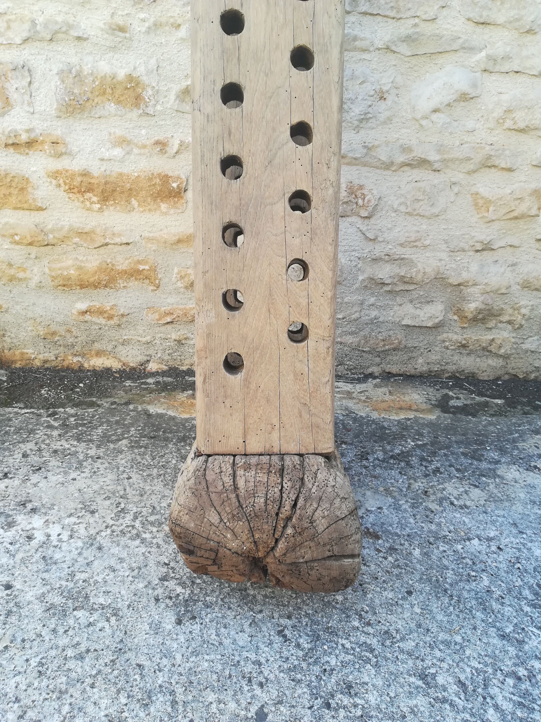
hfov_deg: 53.1
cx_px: 270
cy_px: 361
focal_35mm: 26
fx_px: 542
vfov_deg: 67.3
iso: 80
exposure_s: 1/100
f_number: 2.2
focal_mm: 3.83
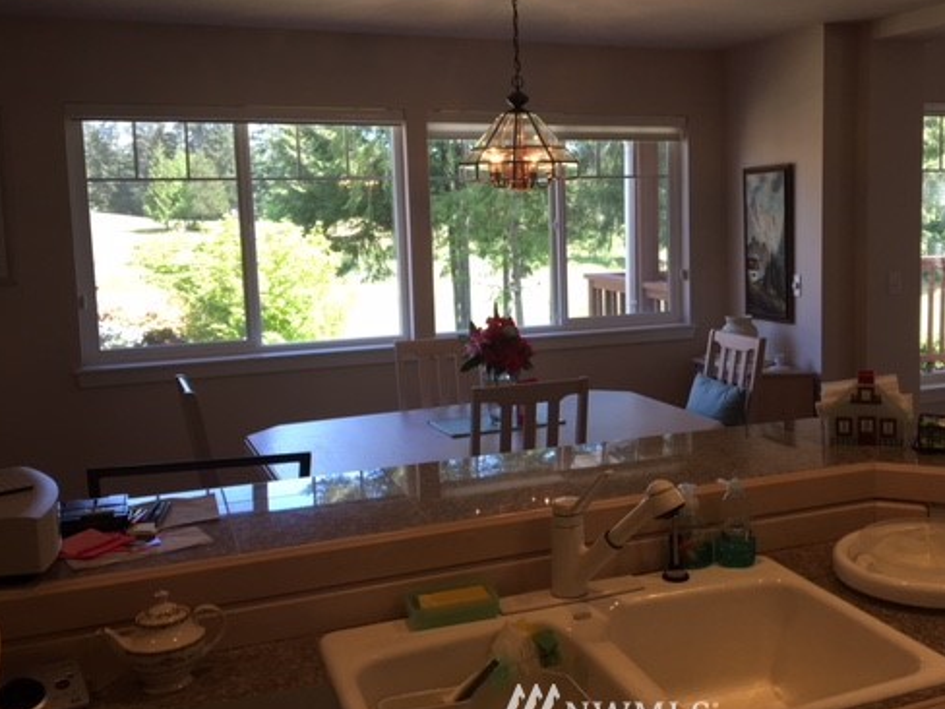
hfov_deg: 48.4
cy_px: 316
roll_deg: +1.2
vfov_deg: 37.7
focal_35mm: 38
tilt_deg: -5.8
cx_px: 610
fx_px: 1037
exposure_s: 1/120
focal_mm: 4.15
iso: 40
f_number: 2.2
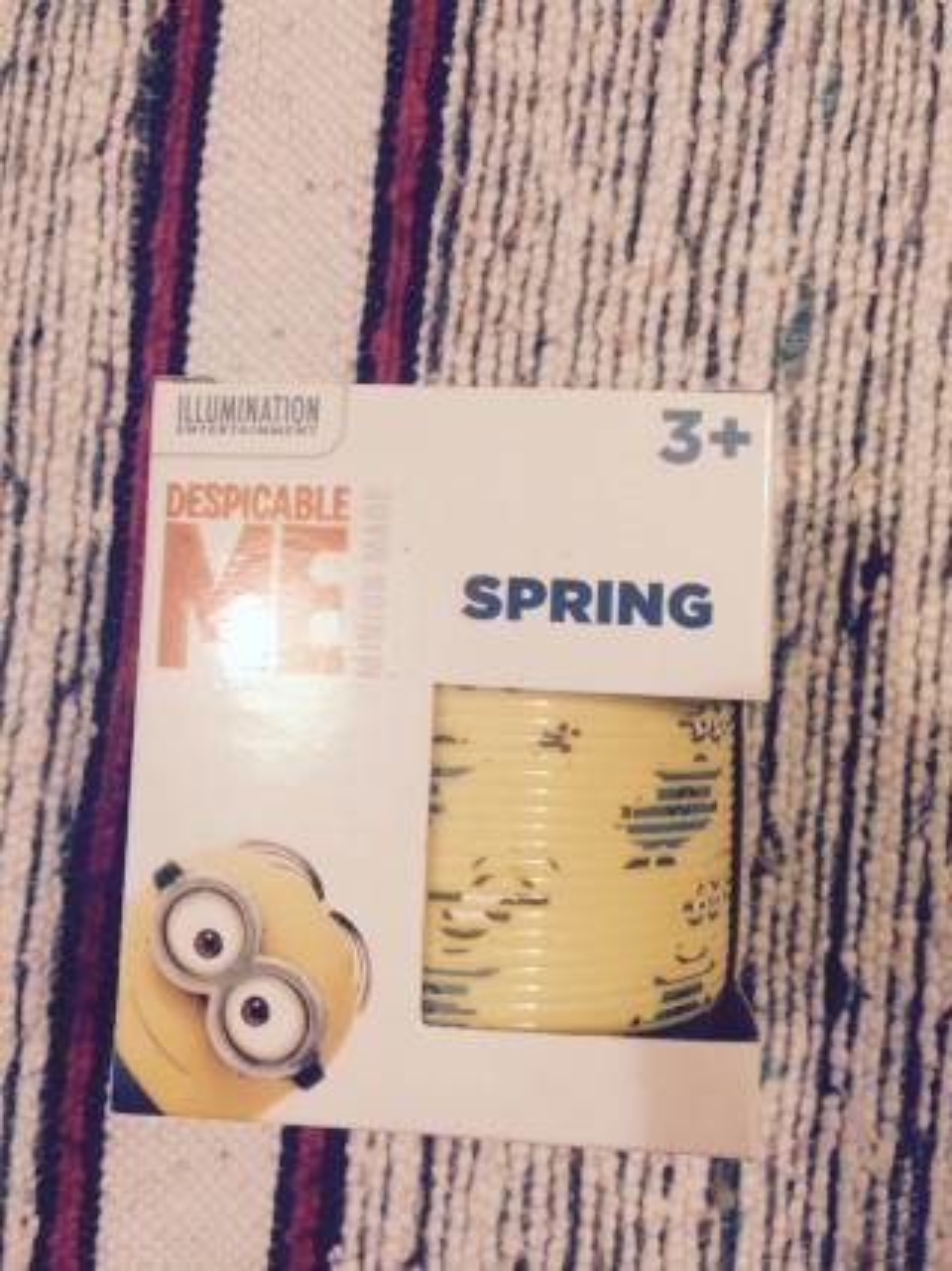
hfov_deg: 48.2
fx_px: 1064
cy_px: 636
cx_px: 476
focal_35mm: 29
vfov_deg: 61.7
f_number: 2.2
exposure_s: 1/30
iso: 200
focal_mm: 4.15
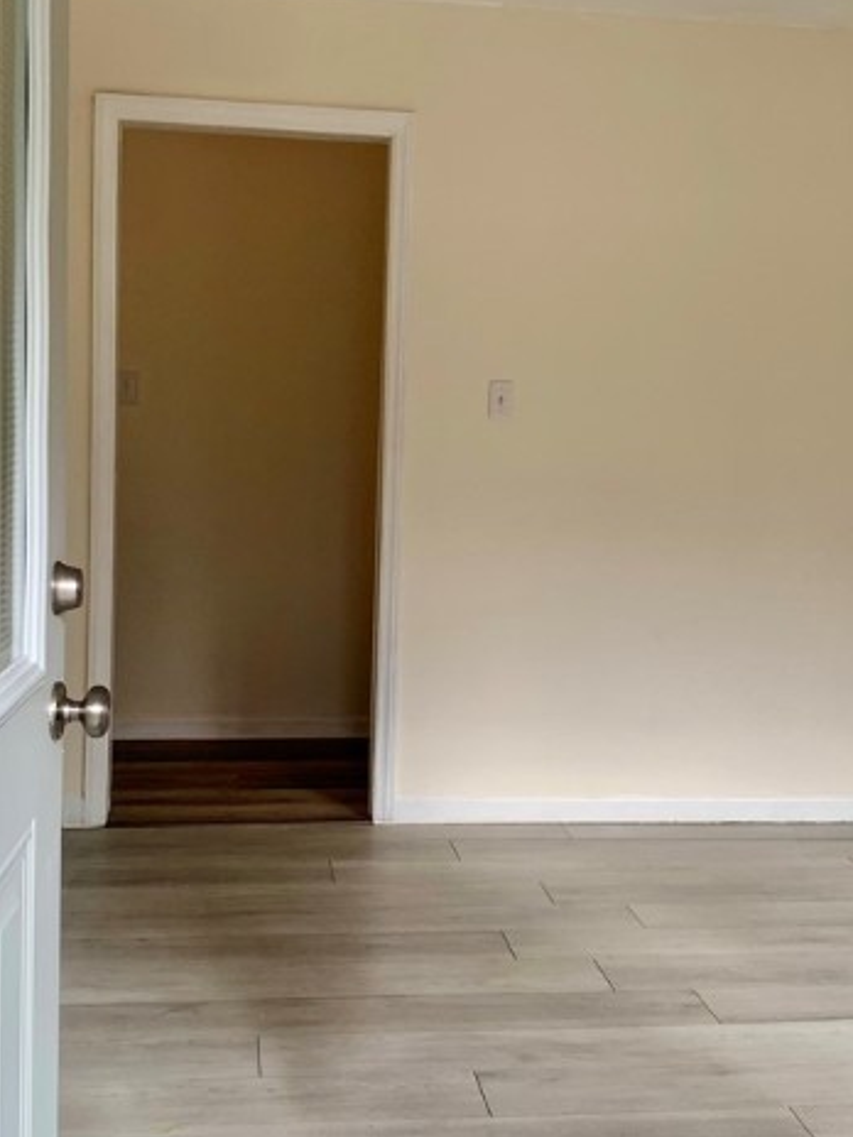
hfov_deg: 33.6
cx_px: 424
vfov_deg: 43.8
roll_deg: -1.9
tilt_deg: -4.6
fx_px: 1413
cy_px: 556
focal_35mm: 43
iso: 50
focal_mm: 4.25
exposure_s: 1/121
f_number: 1.8
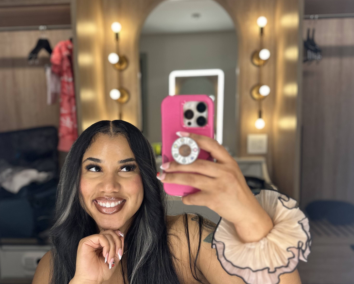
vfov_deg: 45.6
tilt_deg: -6.9
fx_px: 335
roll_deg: +0.4
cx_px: 178
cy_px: 164
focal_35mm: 32
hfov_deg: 55.7
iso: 160
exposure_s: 1/120
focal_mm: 6.86
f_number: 1.78
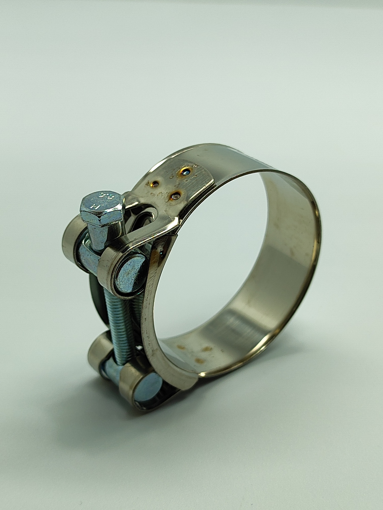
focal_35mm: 24
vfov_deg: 71.6
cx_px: 192
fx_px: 354
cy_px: 255
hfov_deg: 56.8
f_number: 1.89
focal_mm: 5.89
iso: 125
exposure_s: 1/200
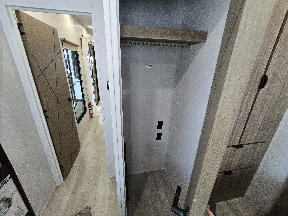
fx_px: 108
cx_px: 144
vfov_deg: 89.9
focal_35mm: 13
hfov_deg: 106.2
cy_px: 108
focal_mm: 2.2
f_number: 2.2
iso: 320
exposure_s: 1/60
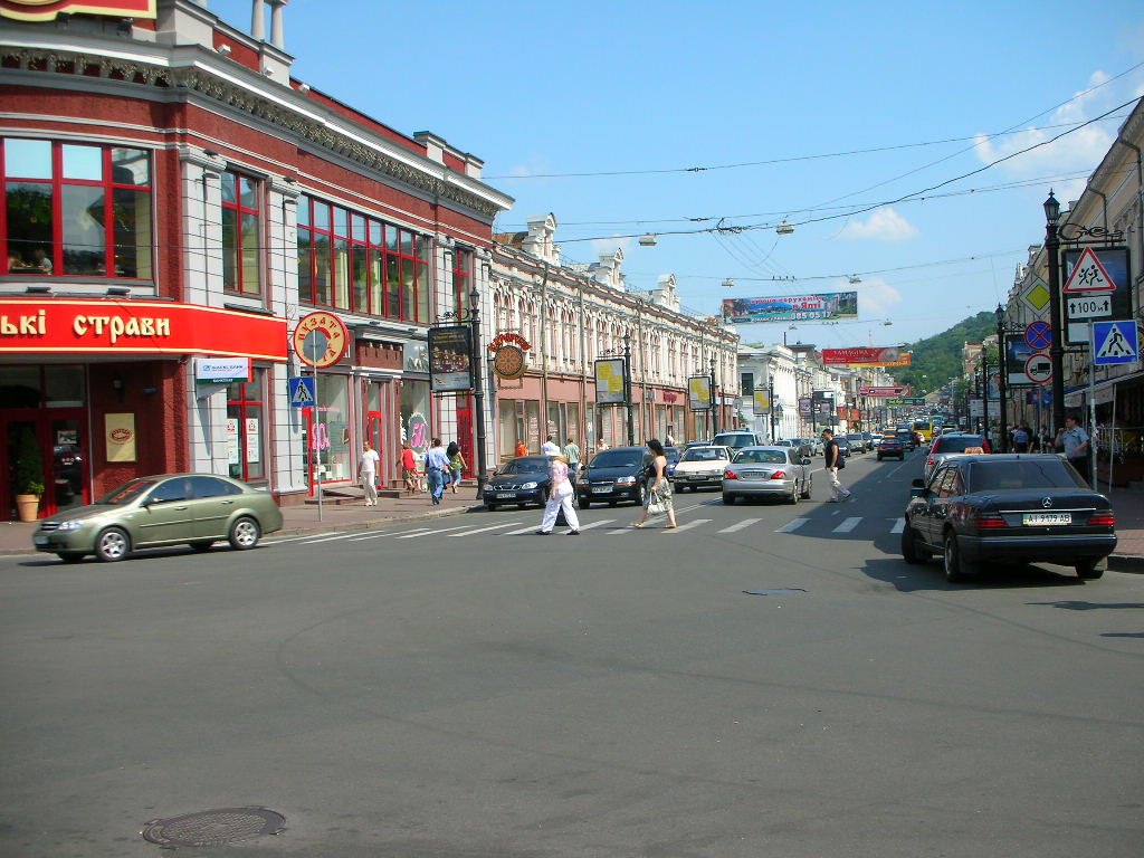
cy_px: 429
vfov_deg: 31.5
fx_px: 1520
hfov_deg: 41.2
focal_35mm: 46
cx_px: 572
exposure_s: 1/104
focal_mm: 7.7
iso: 50
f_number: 9.9
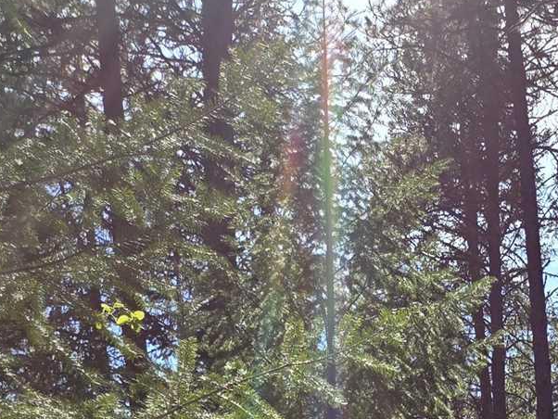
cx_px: 699
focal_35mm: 88
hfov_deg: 20.5
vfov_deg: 13.5
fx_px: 1419
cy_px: 923
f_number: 1.8
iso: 25
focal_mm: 5.4
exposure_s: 1/666
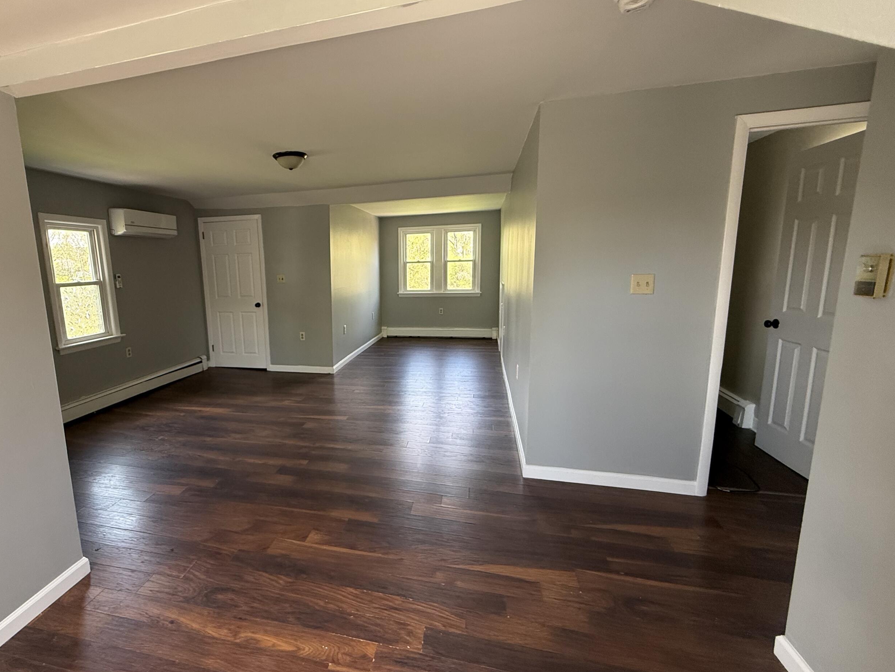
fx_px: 440
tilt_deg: -9.3
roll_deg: +1.6
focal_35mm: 17
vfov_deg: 74.7
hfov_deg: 89.8
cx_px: 356
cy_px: 336
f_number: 2.2
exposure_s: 1/99
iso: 250
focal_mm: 2.22
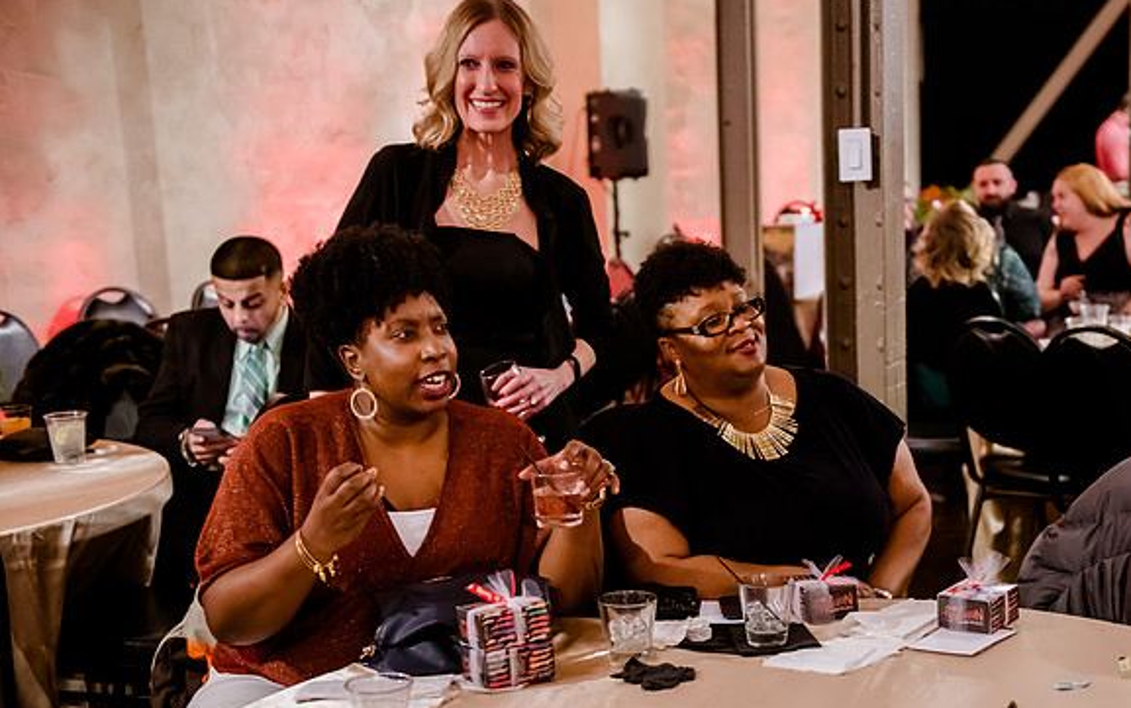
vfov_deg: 23.1
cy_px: 453
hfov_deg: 36.1
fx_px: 1727
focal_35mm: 56
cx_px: 688
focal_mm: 45
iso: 5000
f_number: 2.8
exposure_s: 1/80
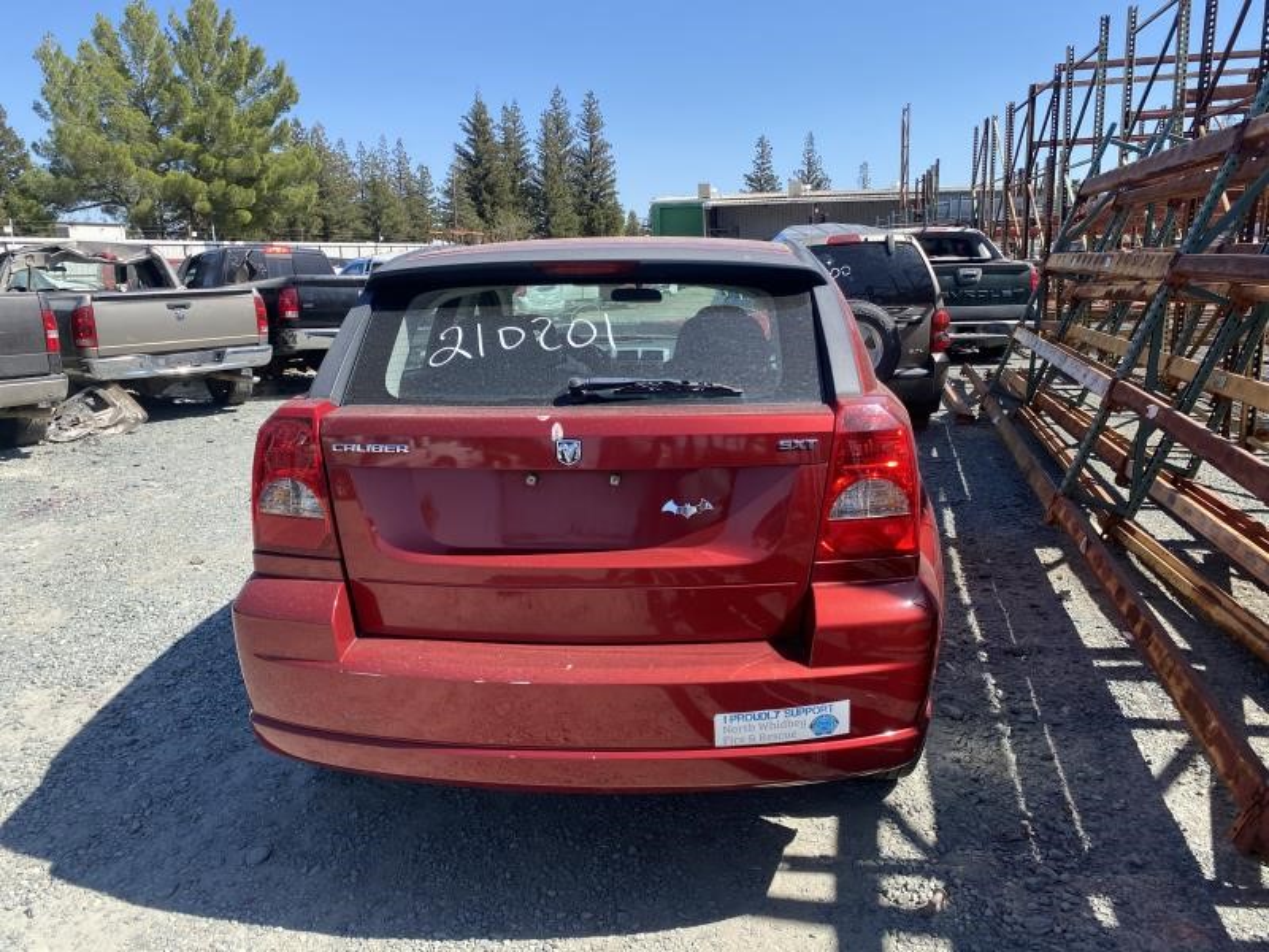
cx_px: 634
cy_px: 476
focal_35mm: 26
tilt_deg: -9.0
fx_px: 953
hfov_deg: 67.3
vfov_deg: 53.1
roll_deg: +0.4
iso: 32
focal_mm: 4.25
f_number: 1.8
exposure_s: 1/1346
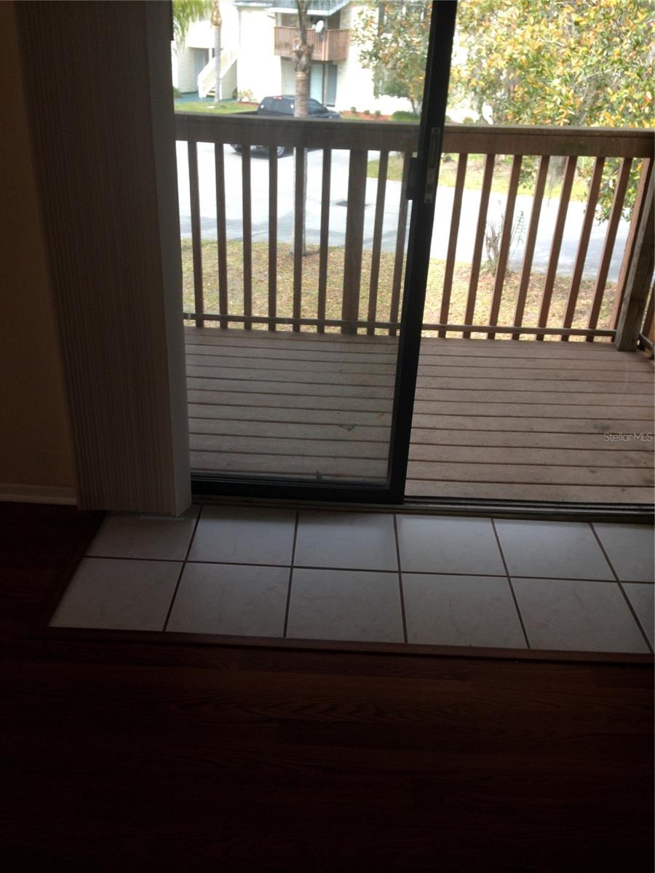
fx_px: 833
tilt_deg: -26.5
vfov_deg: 55.4
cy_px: 436
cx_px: 328
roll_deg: -2.3
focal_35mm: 33
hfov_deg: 42.9
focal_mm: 4.12
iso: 50
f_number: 2.4
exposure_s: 1/240
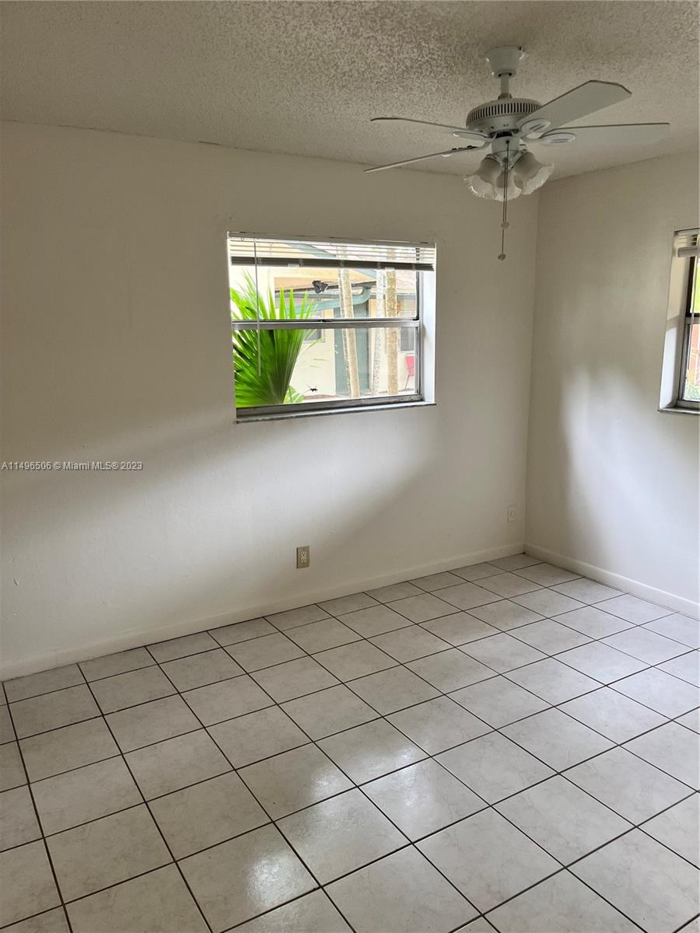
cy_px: 466
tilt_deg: -11.0
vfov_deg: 67.3
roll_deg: +2.2
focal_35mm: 26
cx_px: 350
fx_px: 701
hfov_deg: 53.1
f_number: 1.6
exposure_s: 1/60
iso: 125
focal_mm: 5.1
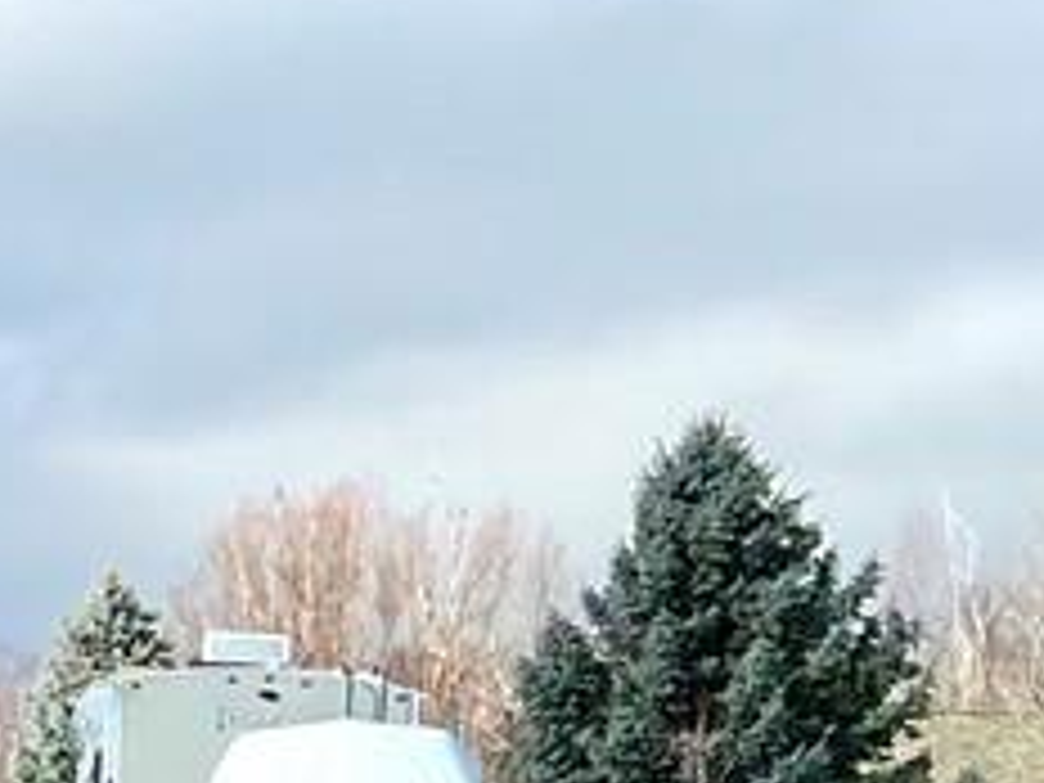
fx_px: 5399
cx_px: -1390
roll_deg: -1.3
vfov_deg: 8.3
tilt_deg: +2.7
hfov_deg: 9.8
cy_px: 652
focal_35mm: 179
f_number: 1.5
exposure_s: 1/4630
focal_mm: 5.7
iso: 50
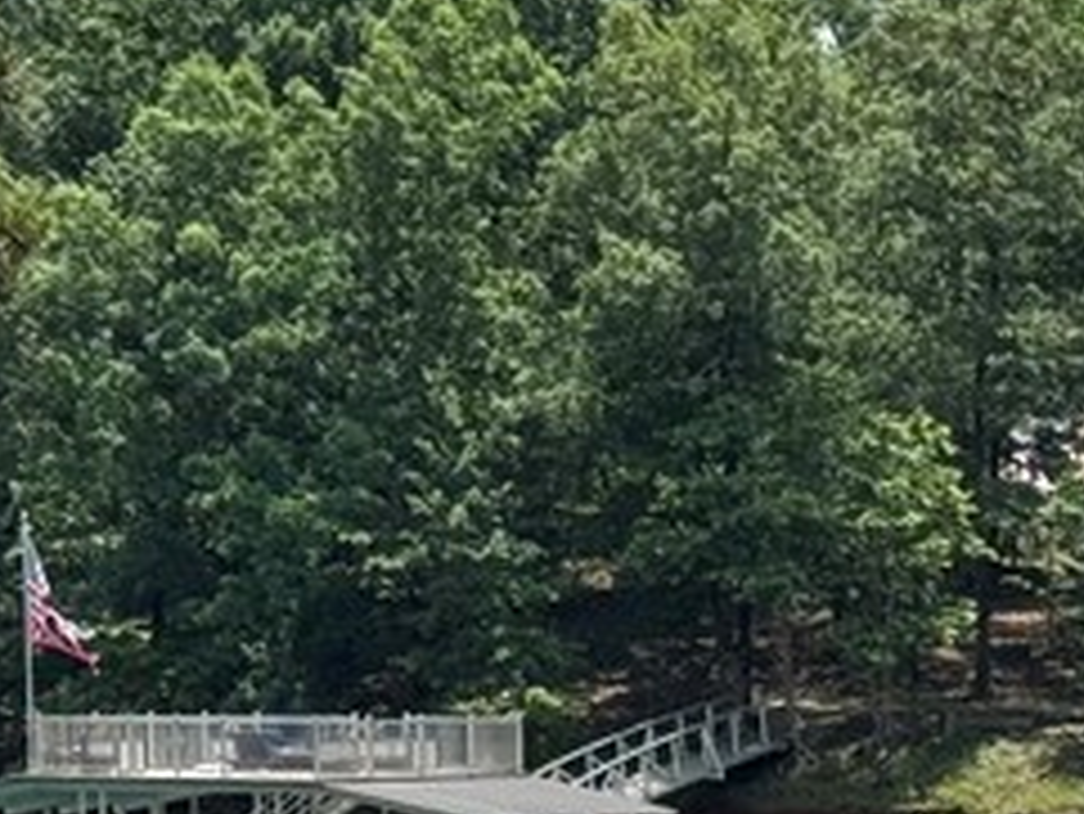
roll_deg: -0.5
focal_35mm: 204
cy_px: 1228
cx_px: 1601
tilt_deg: -5.8
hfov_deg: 9.4
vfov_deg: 7.2
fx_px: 6391
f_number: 1.78
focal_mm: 6.76
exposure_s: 1/2717
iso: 64
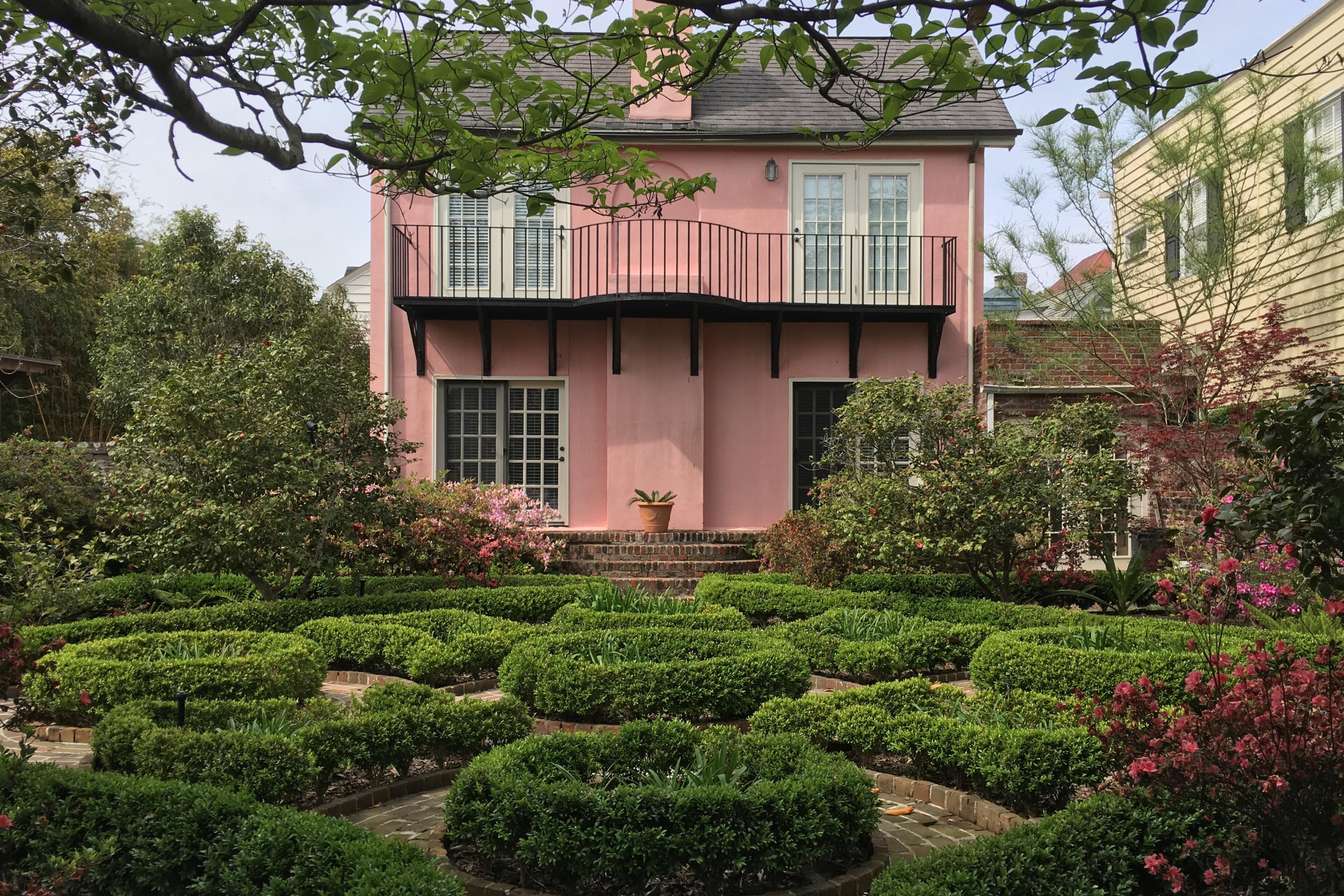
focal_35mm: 31
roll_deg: -0.8
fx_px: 1157
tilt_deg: +2.0
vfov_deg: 42.3
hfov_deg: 60.3
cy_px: 492
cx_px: 680
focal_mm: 4.15
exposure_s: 1/894
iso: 25
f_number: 2.2
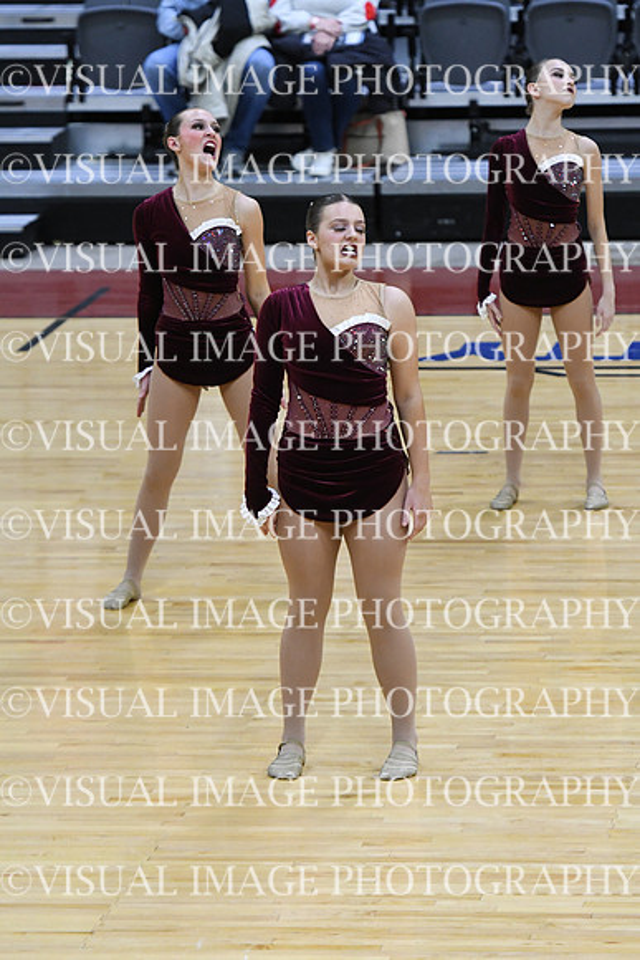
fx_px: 5996
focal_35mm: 225
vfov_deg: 9.1
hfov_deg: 6.1
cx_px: 320
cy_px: 480
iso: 4000
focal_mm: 150
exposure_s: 1/400
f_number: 3.5
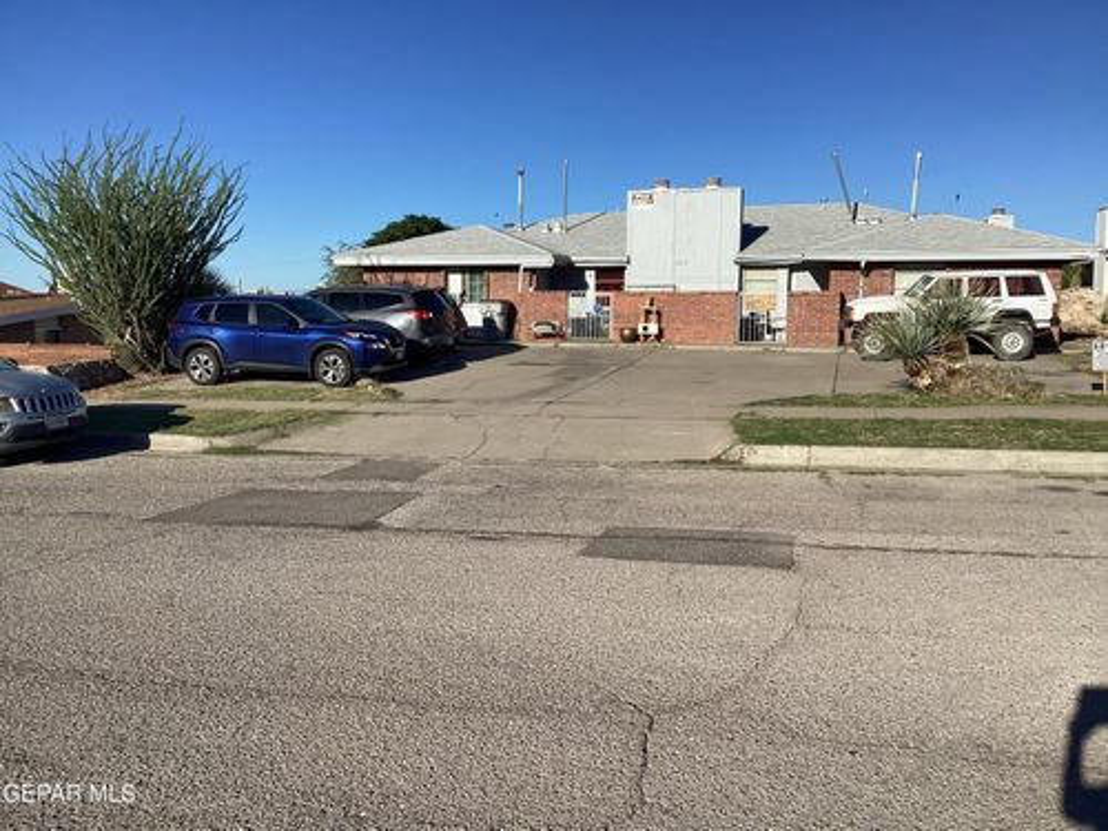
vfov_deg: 45.4
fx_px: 992
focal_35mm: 31
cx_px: 554
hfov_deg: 58.4
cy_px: 416
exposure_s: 1/1988
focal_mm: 3.3
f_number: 2.4
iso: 25
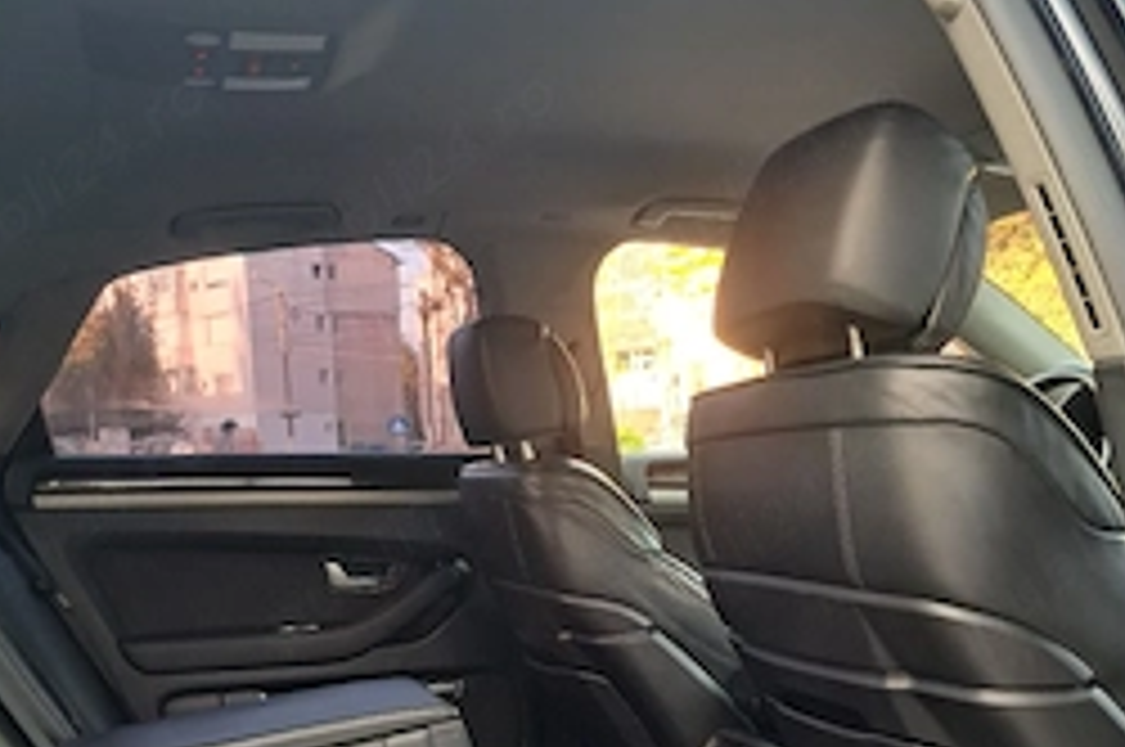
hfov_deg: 48.4
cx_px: 500
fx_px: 1248
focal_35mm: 40
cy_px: 590
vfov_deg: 32.5
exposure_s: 1/50
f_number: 1.8
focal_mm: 5.23
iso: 160
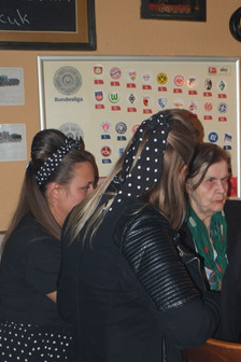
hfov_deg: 19.4
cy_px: 228
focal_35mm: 70
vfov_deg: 28.7
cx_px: 169
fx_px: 703
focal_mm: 31.5
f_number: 5.6
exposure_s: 1/15
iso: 800
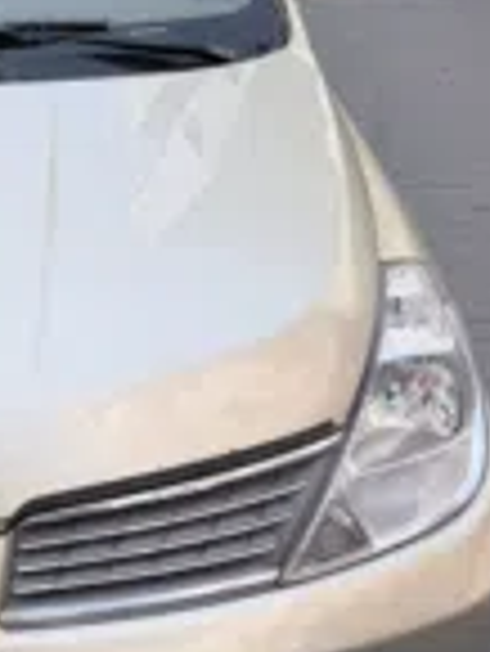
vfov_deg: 28.7
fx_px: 1244
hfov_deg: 20.8
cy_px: 121
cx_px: -94
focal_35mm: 66
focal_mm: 6.76
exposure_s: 1/2445
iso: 100
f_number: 1.78
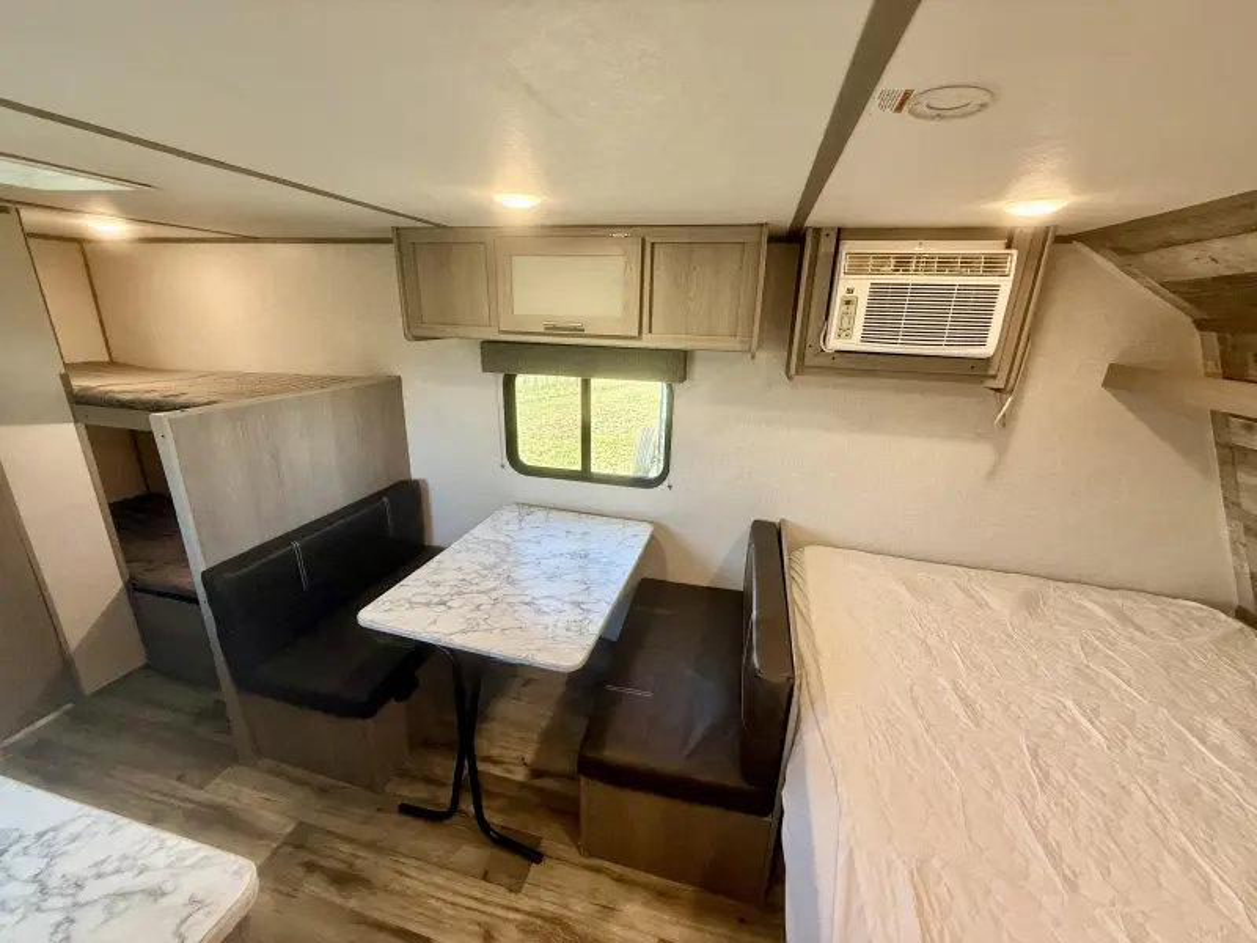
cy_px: 472
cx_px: 628
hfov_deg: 102.1
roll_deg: -2.5
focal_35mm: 14
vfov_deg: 85.7
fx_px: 508
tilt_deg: -16.0
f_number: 2.2
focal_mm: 2.22
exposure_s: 1/99
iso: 200
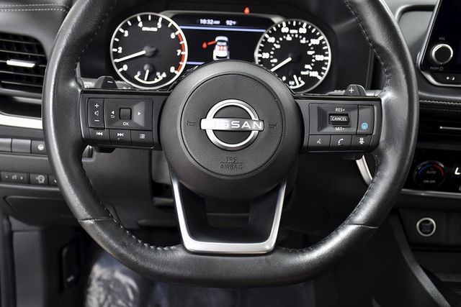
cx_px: 230
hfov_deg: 41.1
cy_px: 154
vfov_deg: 28.1
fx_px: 615
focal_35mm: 48
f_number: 4
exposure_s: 1/80
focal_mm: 32
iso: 1250
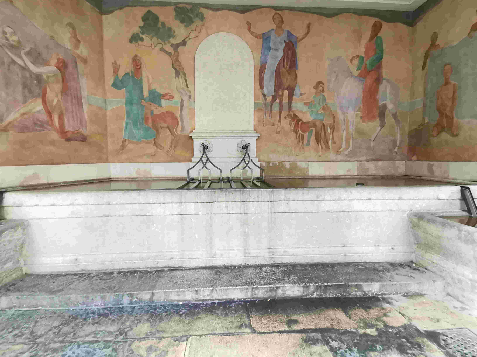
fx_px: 276
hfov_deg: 81.7
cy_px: 178
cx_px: 238
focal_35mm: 20
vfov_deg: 66.0
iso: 200
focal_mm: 1.78
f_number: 2.4
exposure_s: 1/33.3
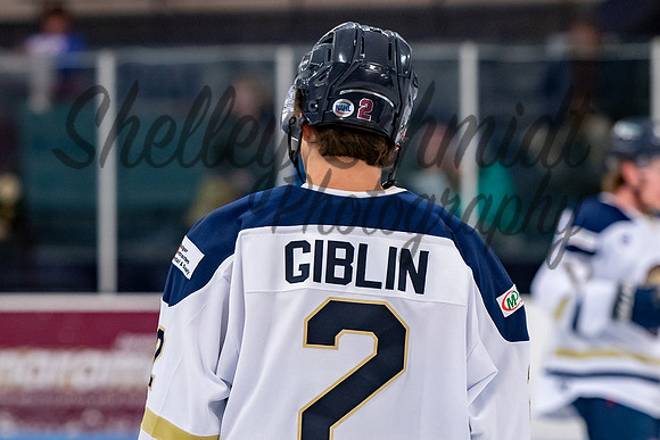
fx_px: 4869
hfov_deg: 7.8
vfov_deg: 5.2
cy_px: 272
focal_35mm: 266
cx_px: 347
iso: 2000
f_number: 3.2
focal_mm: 135
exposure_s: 1/800
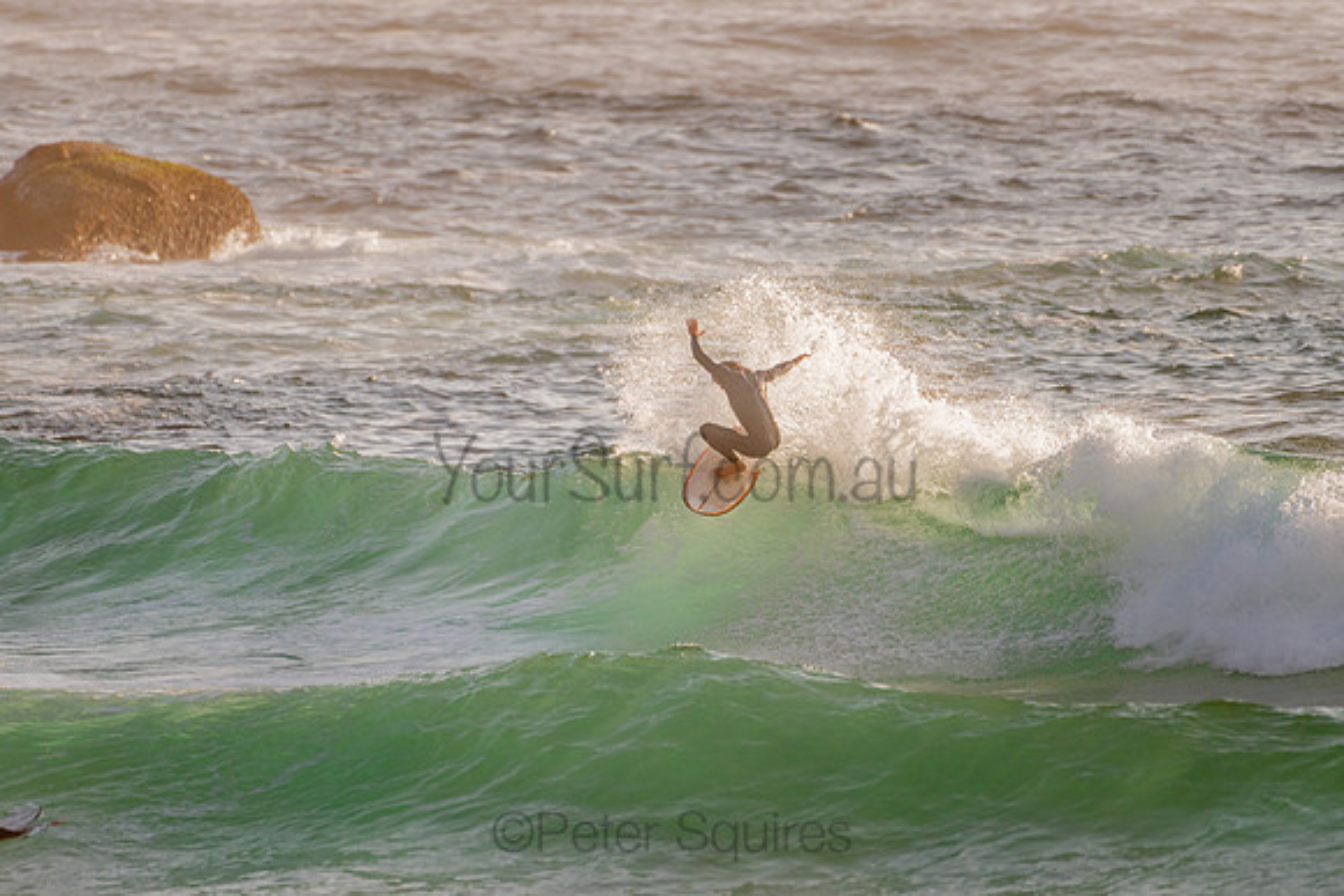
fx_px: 22886
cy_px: 435
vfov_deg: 2.2
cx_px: 655
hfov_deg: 3.4
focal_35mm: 613
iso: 250
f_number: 5.6
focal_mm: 500
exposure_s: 1/2000
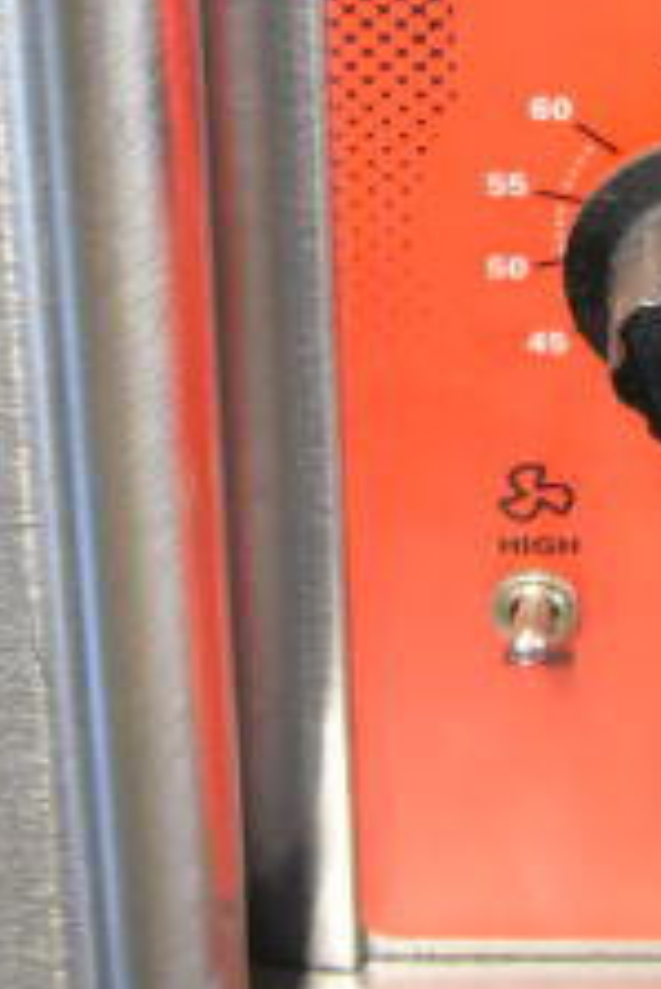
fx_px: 3382
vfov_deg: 14.2
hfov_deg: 11.0
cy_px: -940
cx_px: 763
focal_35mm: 123
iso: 6400
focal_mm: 20
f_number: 3.5
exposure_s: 1/30
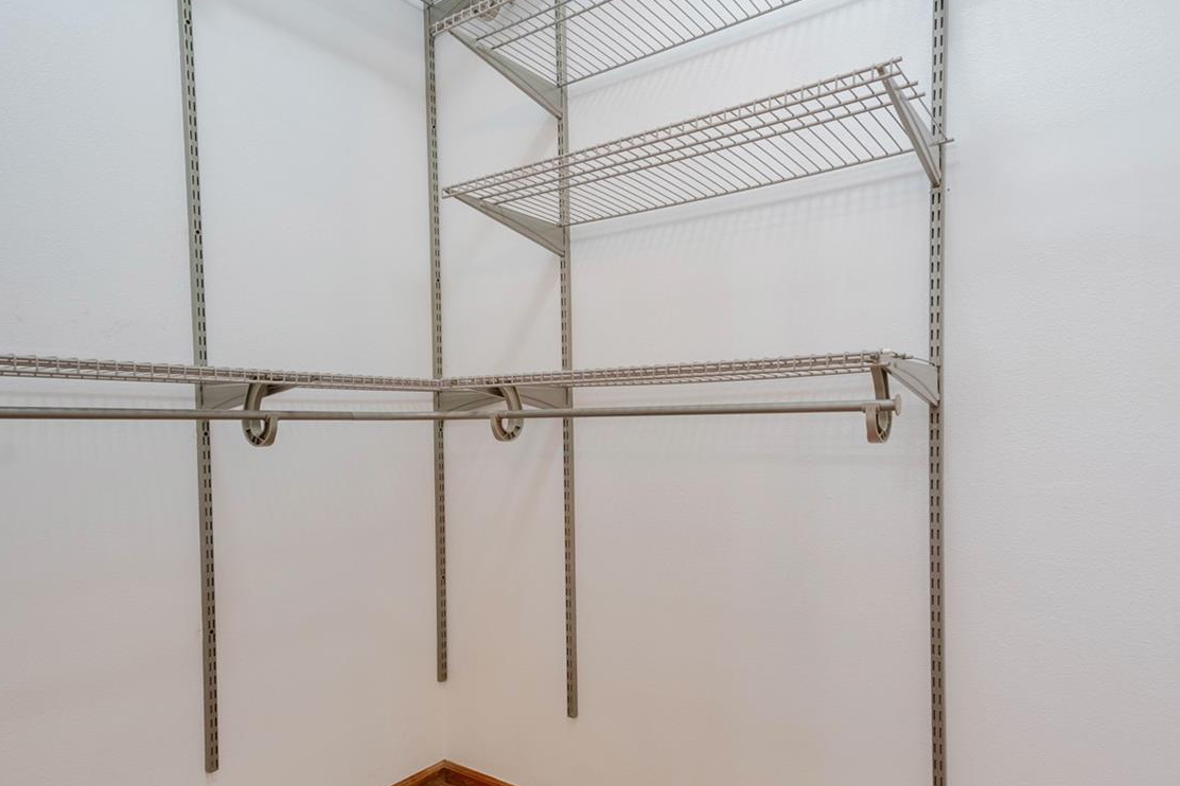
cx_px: 570
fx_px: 754
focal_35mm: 23
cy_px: 449
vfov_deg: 54.9
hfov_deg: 76.1
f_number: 6.3
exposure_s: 1/640
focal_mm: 16
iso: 500
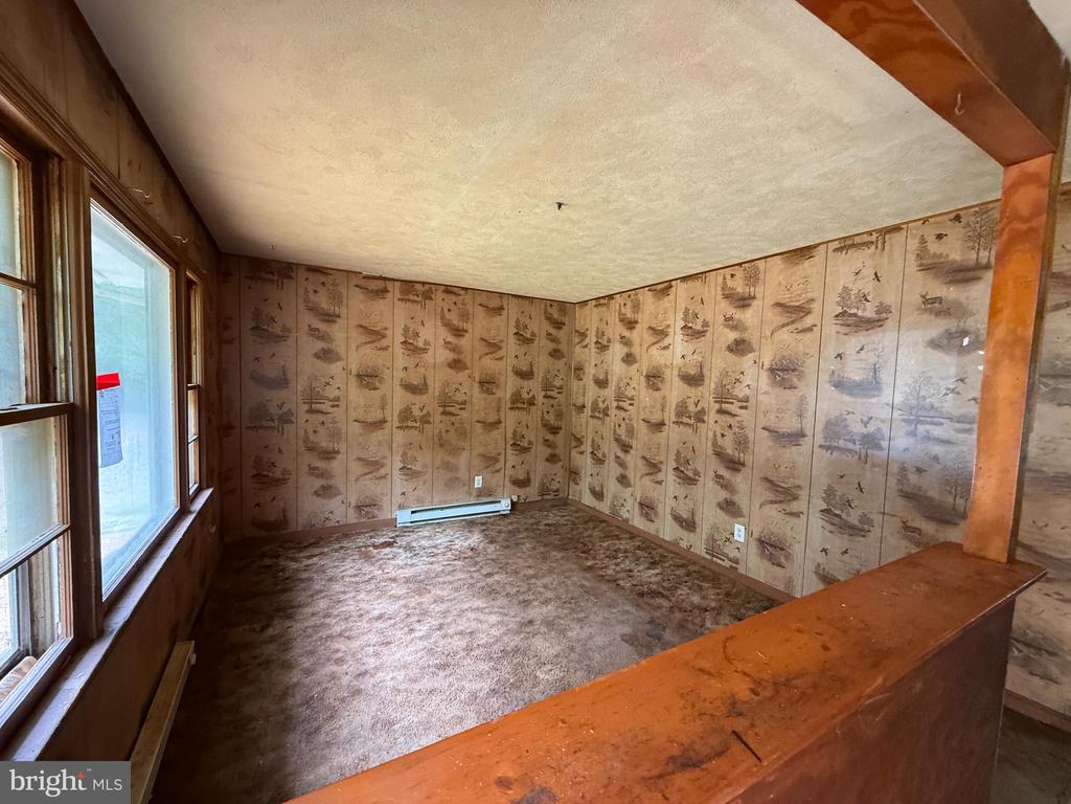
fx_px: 433
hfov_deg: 102.1
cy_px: 402
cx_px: 536
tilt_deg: -2.4
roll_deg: -0.7
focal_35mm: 14
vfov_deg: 85.7
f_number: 2.2
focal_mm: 2.22
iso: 400
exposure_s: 1/60
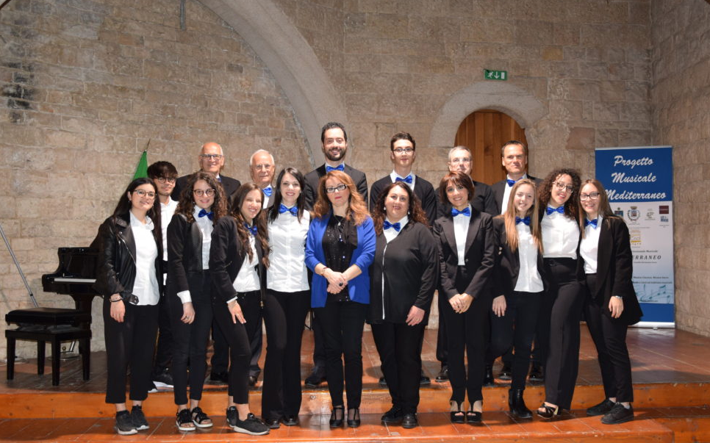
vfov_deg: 31.6
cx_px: 363
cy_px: 230
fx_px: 784
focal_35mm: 41
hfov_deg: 48.7
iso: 800
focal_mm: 25
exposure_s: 1/60
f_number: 4
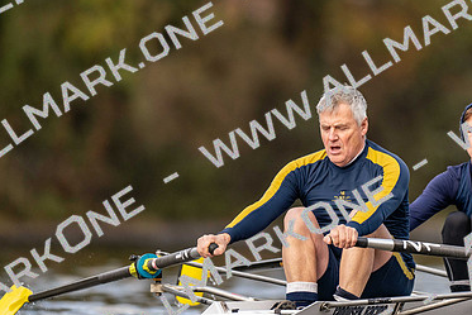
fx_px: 12224
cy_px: 171
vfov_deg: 1.5
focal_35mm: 932
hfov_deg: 2.2
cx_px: 356
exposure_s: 1/2500
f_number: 4
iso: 1400
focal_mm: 600
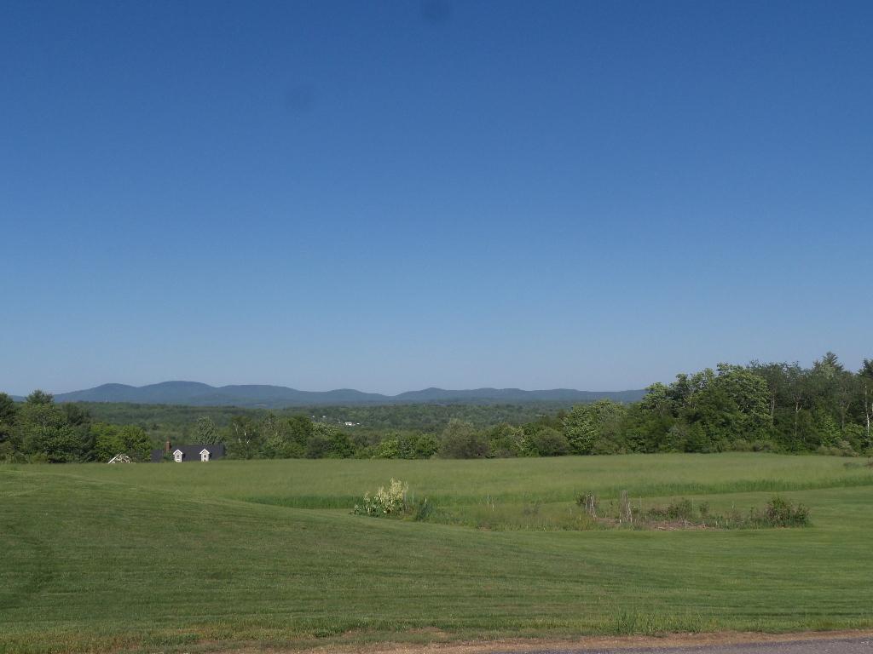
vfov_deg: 34.3
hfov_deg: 44.8
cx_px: 436
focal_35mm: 42
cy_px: 327
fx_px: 1059
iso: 100
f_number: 5
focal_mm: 7.5
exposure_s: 1/1000
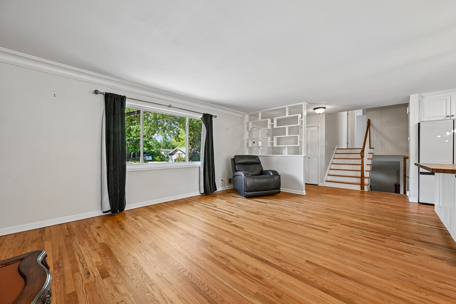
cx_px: 228
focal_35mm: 14
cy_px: 152
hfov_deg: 104.3
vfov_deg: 81.2
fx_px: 177
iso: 280
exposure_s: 1/15
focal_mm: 14
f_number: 9
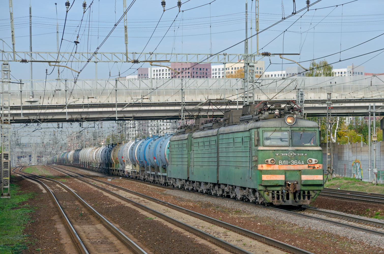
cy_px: 127
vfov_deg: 10.1
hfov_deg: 15.2
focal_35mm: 135
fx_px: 1437
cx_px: 192
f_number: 7.1
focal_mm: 90
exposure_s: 1/640
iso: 400
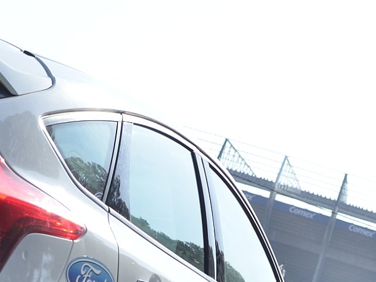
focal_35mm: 132
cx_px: 201
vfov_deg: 11.1
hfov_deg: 14.9
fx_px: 1436
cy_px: 306
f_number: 5.6
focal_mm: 35
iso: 250
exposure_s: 1/1250
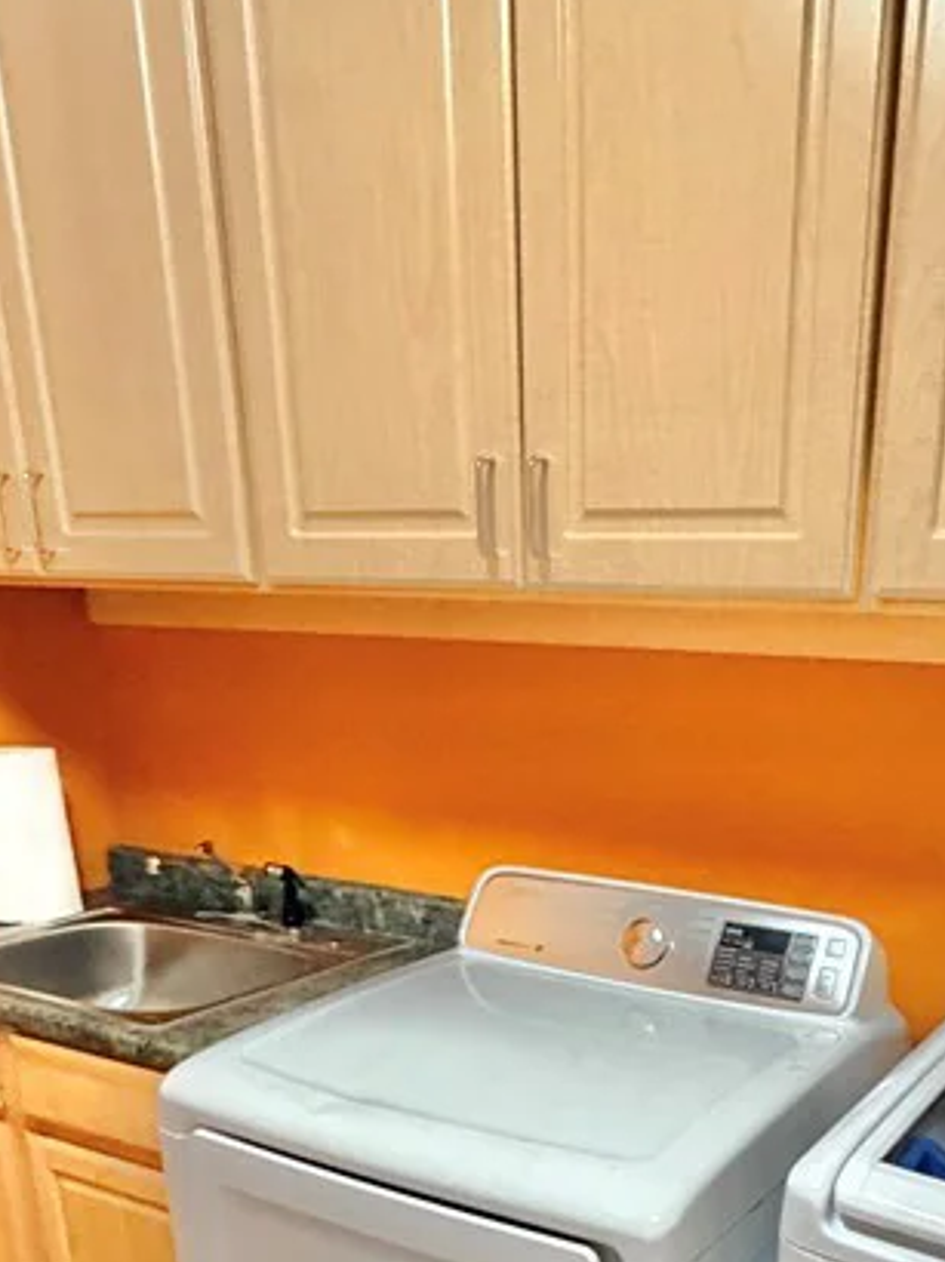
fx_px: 1275
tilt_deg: -22.4
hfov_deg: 39.9
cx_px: 662
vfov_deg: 47.3
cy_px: 1139
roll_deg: -1.8
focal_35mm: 35
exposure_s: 1/60
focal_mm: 2.22
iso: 800
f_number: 2.2
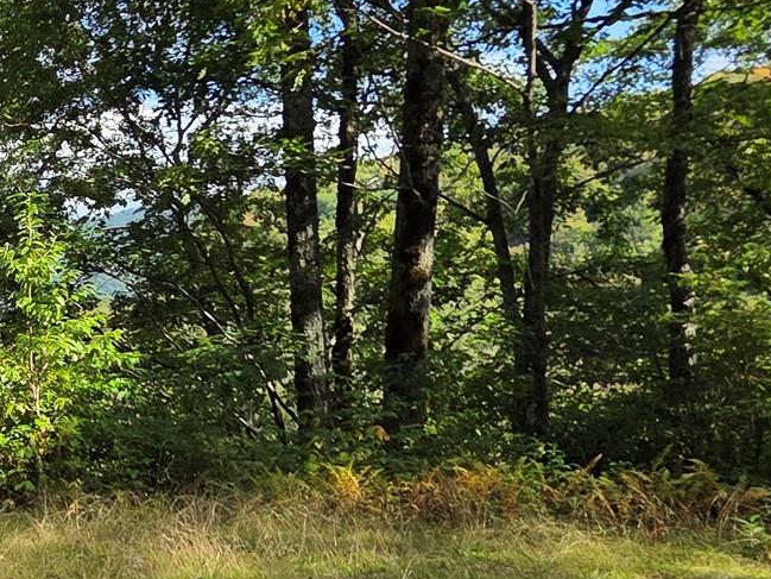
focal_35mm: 41
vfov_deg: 34.8
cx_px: -67
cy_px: 386
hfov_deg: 38.4
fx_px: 913
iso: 50
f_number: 2.2
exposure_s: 1/1022
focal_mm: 2.2
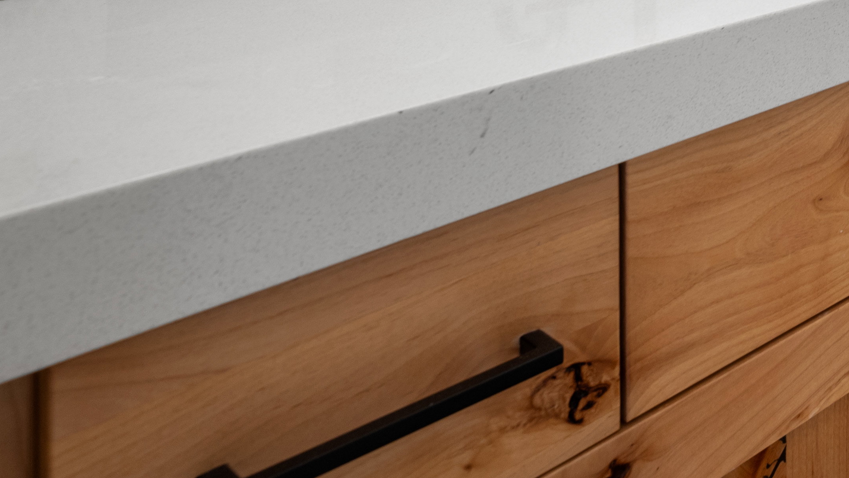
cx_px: 1111
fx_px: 1024
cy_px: -276
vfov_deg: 21.3
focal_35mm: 45
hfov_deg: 33.0
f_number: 8
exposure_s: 1/1.25
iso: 500
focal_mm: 15.5
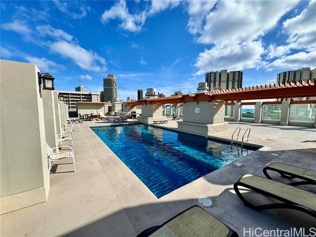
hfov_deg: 102.1
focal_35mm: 14
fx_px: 128
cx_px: 158
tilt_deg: -5.0
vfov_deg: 85.7
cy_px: 118
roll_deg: -0.6
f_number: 2.2
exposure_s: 1/1927
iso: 40
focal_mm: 2.22
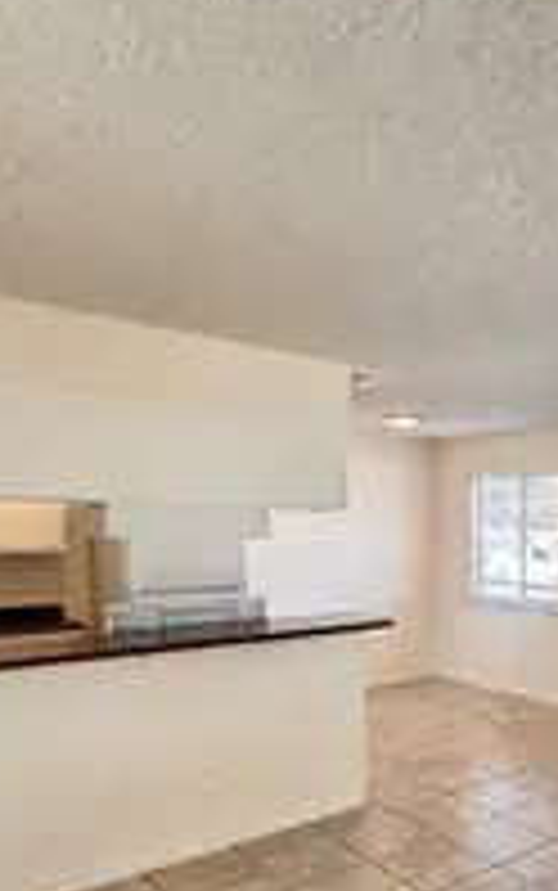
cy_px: 608
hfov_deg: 39.2
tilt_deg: -7.1
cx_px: 490
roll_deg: -0.4
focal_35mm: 30
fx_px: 729
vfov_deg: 61.1
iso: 200
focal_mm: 2.22
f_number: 2.2
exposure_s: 1/120
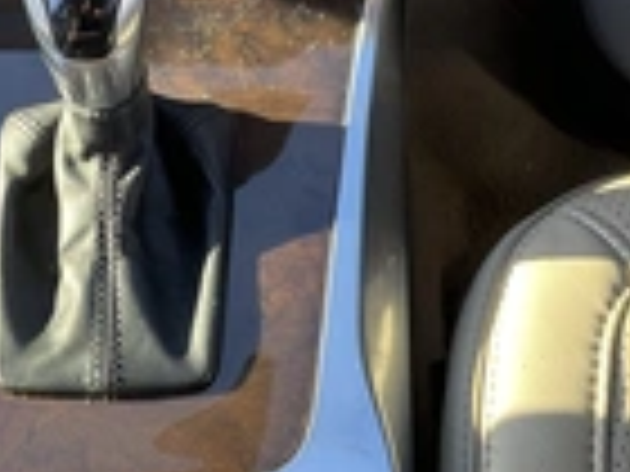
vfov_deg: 17.6
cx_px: 140
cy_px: 94
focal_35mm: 83
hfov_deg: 23.3
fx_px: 1511
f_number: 1.8
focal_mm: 3
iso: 40
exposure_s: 1/122
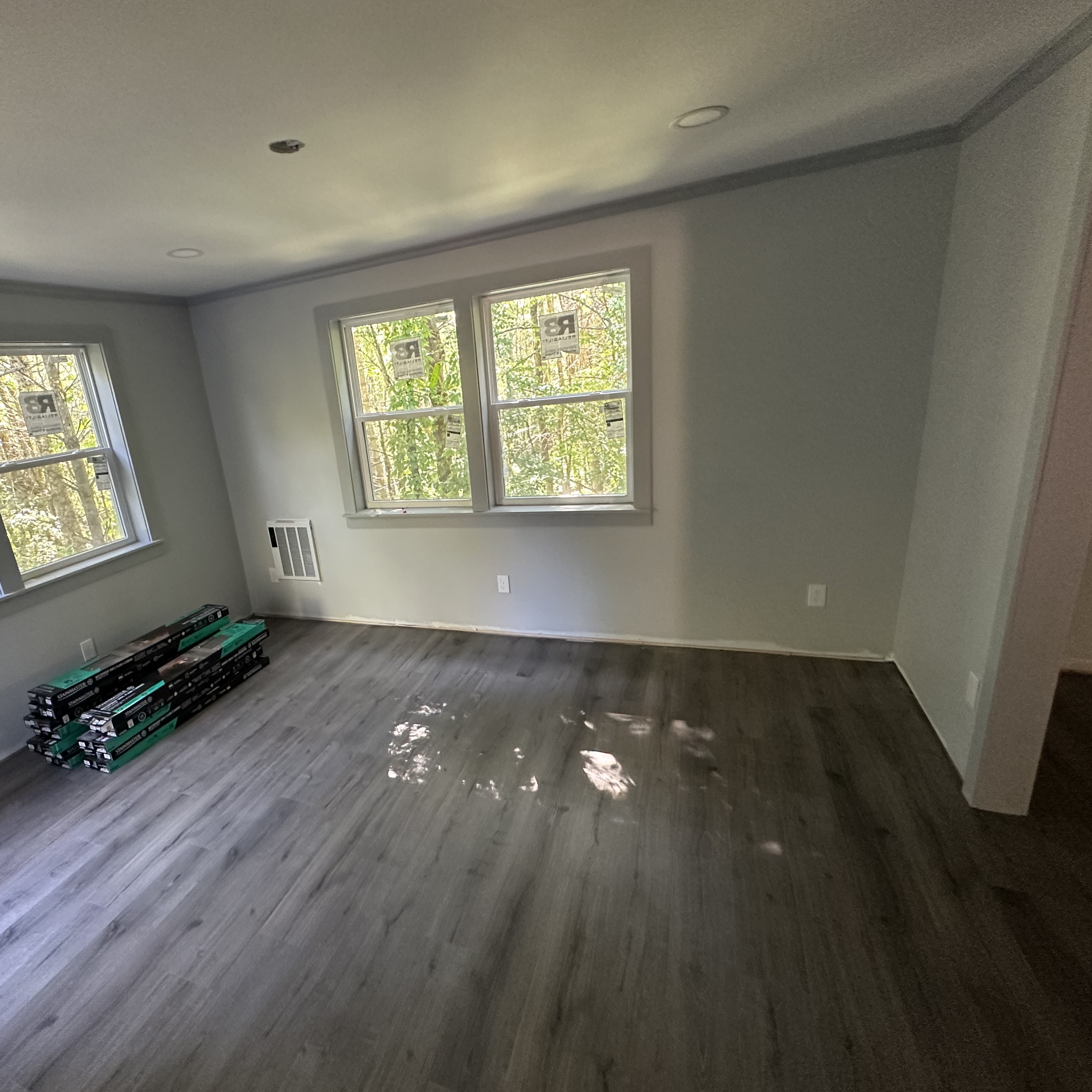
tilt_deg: -17.0
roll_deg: +7.2
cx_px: 428
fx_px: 607
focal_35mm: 17
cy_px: 560
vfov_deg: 84.0
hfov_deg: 82.8
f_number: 2.2
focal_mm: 2.22
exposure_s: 1/60
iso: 400
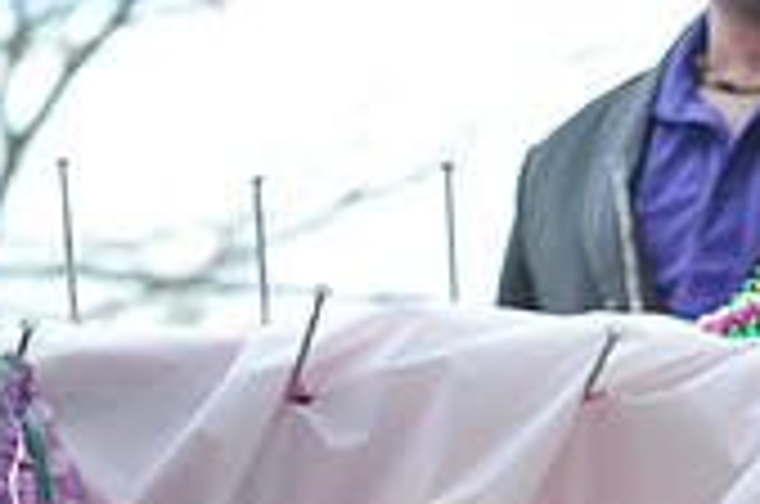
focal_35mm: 316
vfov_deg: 4.3
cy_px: 576
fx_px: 6658
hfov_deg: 6.5
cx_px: -342
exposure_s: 1/80
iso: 250
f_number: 6.3
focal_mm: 92
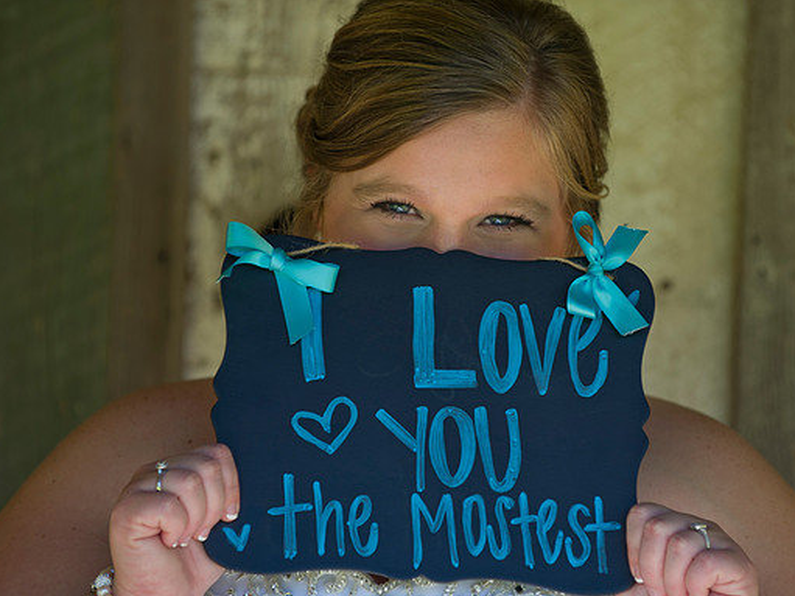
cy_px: 299
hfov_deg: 10.4
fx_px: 4386
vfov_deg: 7.8
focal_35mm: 191
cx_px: 445
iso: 200
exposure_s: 1/160
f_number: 3.5
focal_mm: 175
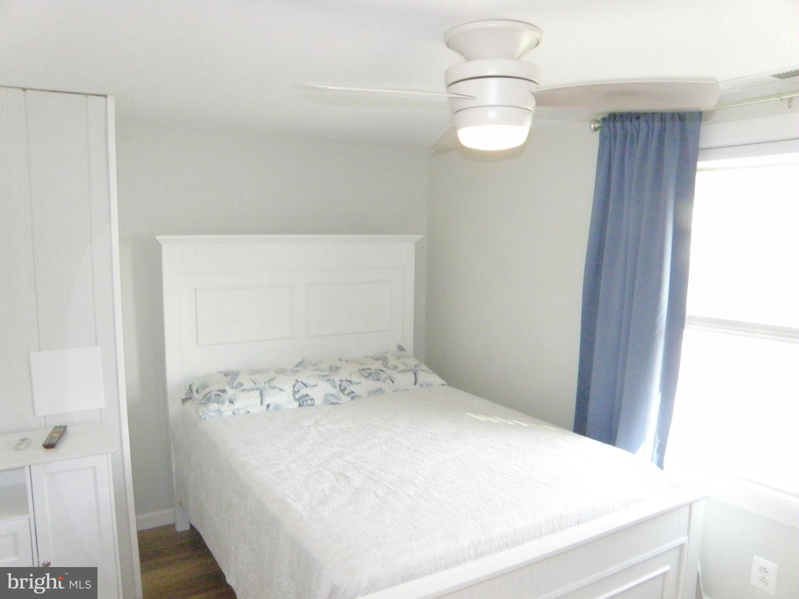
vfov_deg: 53.1
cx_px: 400
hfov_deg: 67.3
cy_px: 300
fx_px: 600
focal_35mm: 26
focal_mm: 4.6
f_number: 5.6
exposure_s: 1/60
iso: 800
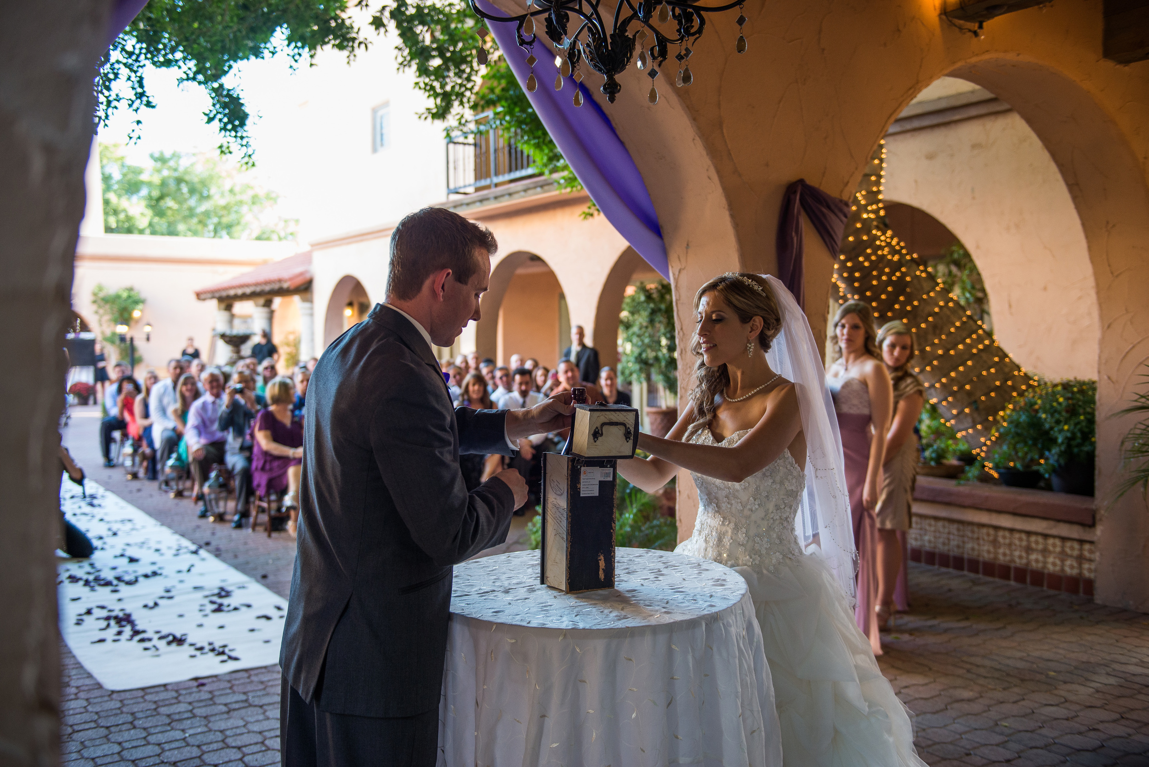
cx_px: 574
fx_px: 1086
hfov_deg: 55.8
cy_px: 384
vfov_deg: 38.9
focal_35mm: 34
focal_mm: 34
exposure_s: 1/160
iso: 500
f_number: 3.2
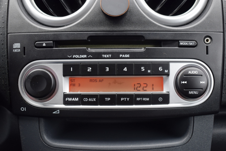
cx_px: 115
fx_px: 286
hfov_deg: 43.1
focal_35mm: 46
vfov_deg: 29.5
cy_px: 79
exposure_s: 1/100
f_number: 5
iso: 400
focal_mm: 29
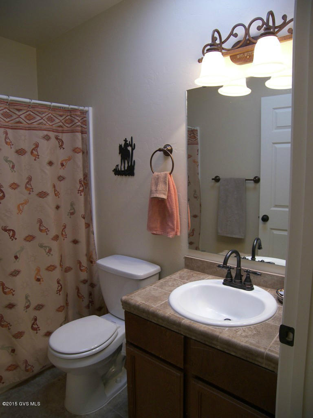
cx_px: 156
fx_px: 289
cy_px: 209
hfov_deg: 56.8
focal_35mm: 24
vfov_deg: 71.6
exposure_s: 1/15
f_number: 2.8
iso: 100
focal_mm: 5
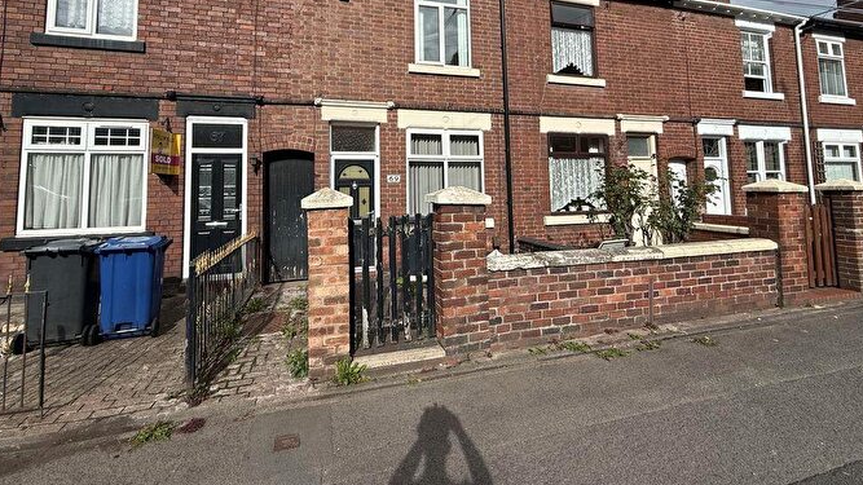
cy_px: 162
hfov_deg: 99.4
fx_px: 366
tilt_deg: +3.8
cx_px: 419
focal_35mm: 16
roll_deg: +0.5
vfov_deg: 65.3
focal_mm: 2.22
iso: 50
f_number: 2.2
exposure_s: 1/3289
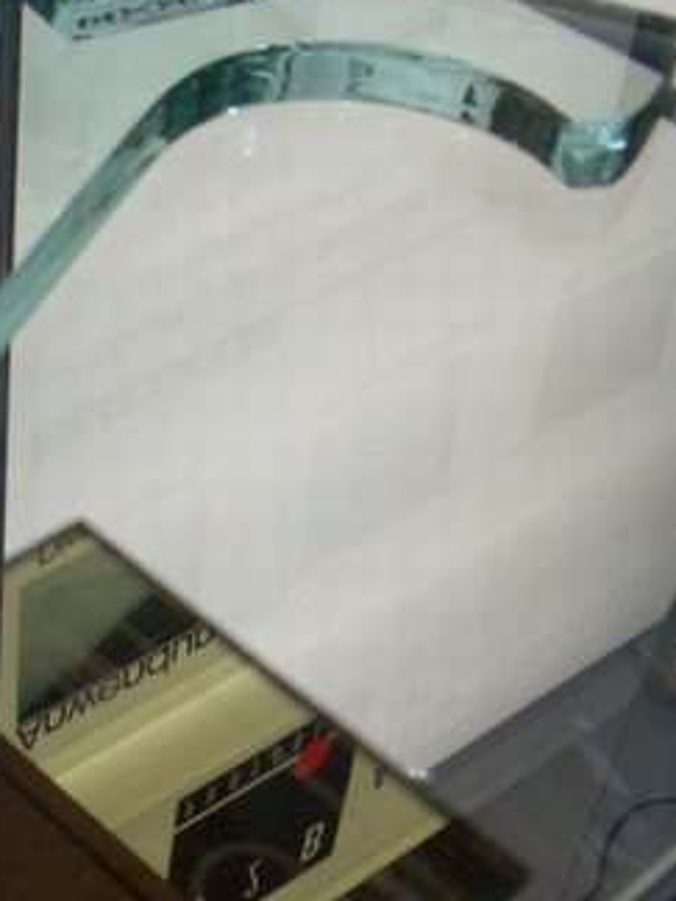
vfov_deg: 25.6
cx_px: 75
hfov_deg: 19.1
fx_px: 1979
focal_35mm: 76
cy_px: 534
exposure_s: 1/80
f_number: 2.8
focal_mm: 6.8
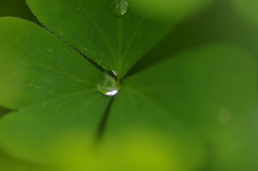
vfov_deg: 9.1
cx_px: 129
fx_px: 1074
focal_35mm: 150
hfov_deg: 13.7
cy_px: 86
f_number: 2.8
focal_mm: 100
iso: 200
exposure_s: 1/350
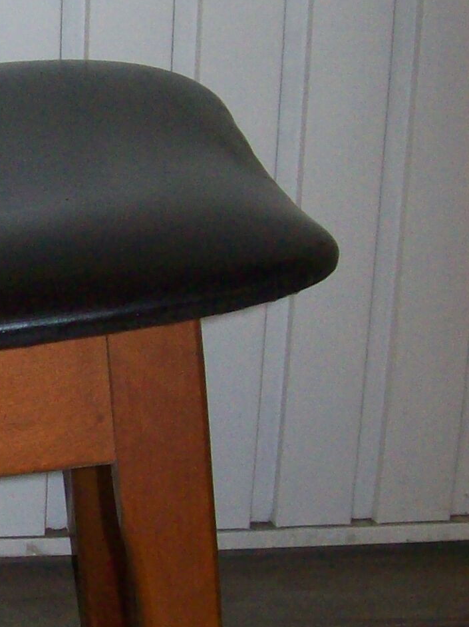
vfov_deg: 18.0
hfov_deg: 12.9
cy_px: 275
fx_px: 1970
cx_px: -237
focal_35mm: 109
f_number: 2.7
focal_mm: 6
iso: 200
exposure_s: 1/64
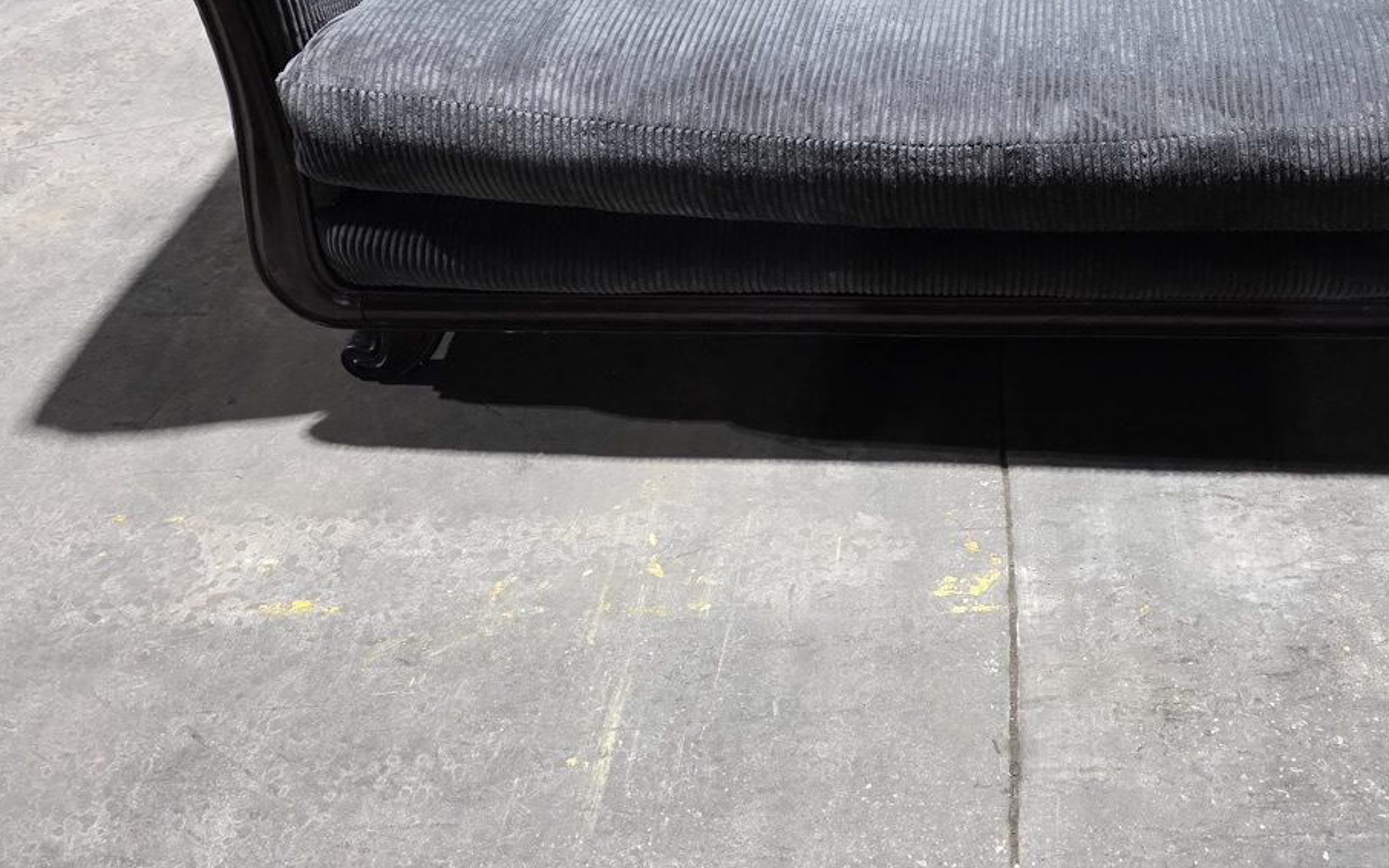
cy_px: 271
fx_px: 1628
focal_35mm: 43
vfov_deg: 29.6
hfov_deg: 45.4
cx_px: 945
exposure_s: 1/120
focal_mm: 6.3
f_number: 1.7
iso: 1000
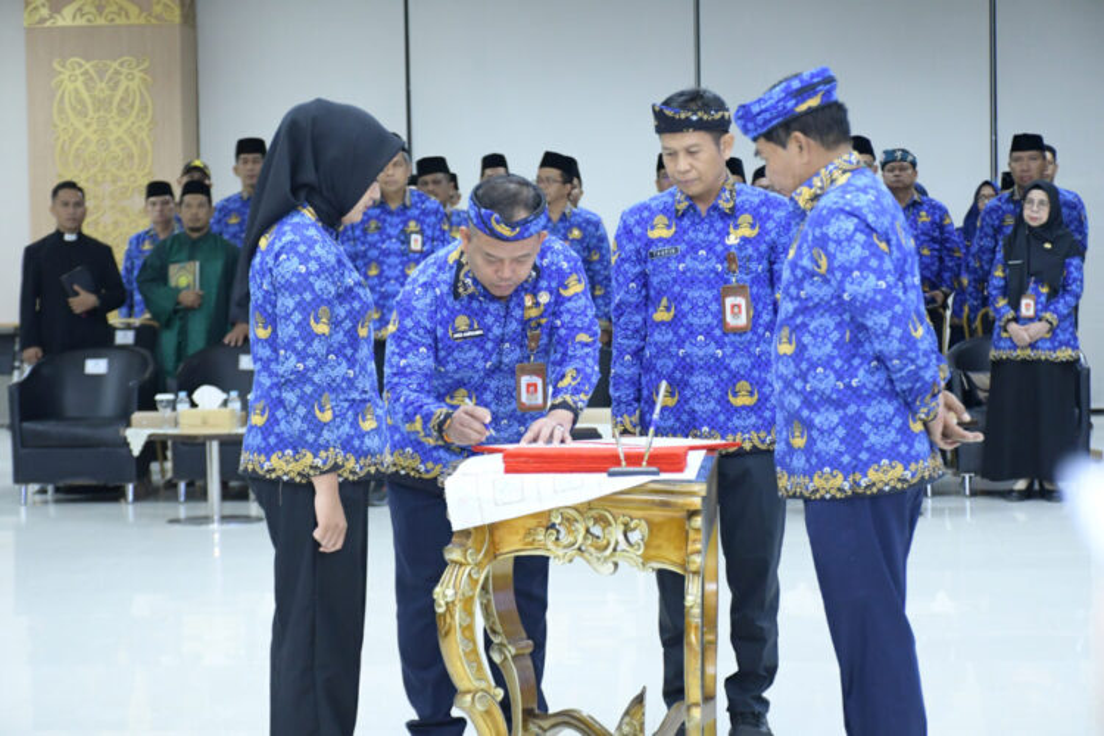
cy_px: 368
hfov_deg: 21.9
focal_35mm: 93
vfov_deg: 14.7
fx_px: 2852
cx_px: 552
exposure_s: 1/160
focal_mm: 62
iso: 3200
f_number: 5
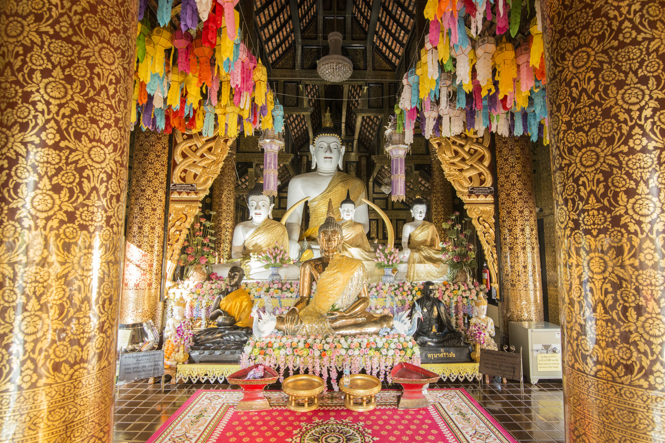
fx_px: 314
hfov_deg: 93.2
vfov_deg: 70.4
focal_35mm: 17
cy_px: 223
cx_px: 345
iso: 1600
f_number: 6.3
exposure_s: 1/30
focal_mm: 16
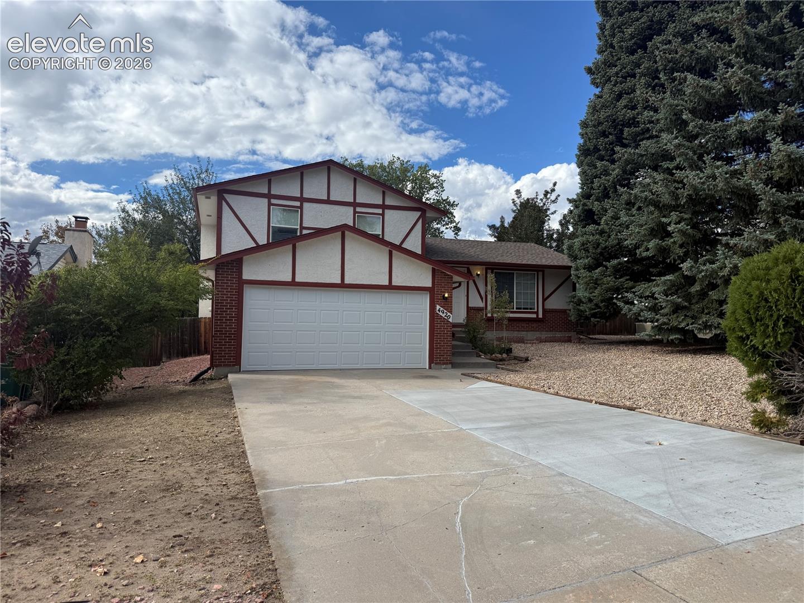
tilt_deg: +2.0
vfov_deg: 56.8
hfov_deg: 71.6
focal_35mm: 24
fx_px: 557
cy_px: 302
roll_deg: -1.1
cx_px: 402
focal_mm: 6.76
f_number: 1.78
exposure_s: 1/4673
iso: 80
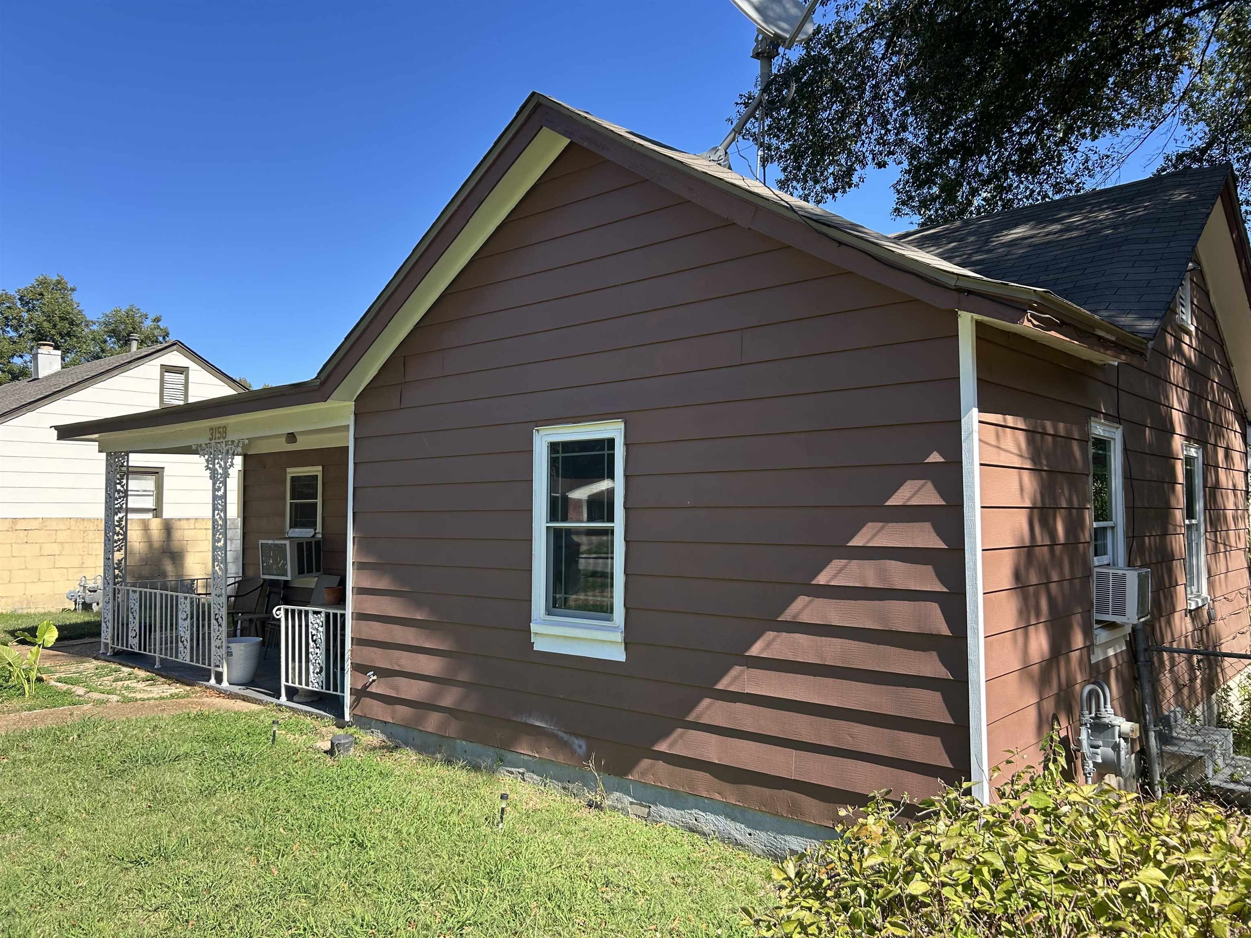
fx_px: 940
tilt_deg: +3.9
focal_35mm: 26
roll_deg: +0.1
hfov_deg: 67.3
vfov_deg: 53.1
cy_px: 469
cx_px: 626
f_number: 1.5
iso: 50
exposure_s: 1/1295
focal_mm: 5.7
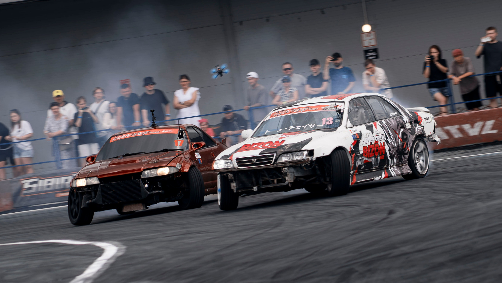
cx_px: 264
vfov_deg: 3.3
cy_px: 147
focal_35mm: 370
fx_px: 4926
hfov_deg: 5.8
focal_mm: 200
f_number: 9
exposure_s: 1/125
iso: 100
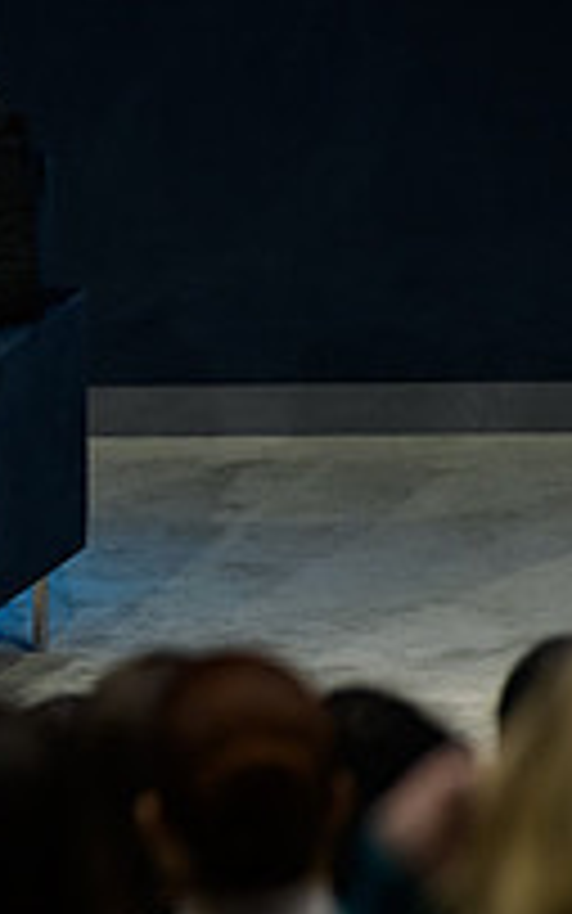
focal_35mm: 582
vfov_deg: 3.6
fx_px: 14506
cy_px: 326
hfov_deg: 2.3
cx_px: -631
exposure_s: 1/200
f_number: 3.2
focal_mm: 200
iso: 1000
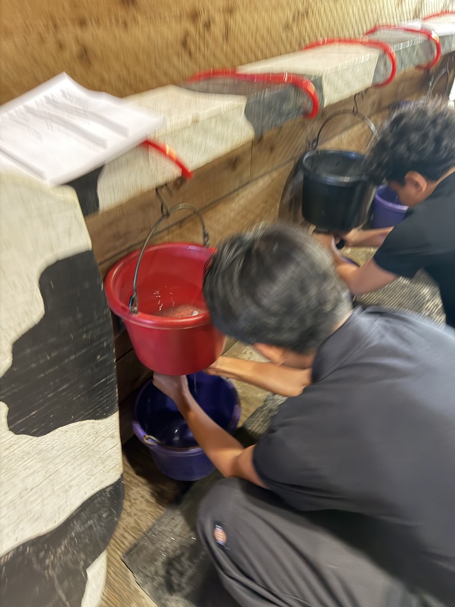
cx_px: 228
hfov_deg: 56.8
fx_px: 421
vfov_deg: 71.6
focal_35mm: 24
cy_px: 304
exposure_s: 1/24
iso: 2000
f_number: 1.78
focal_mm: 6.76
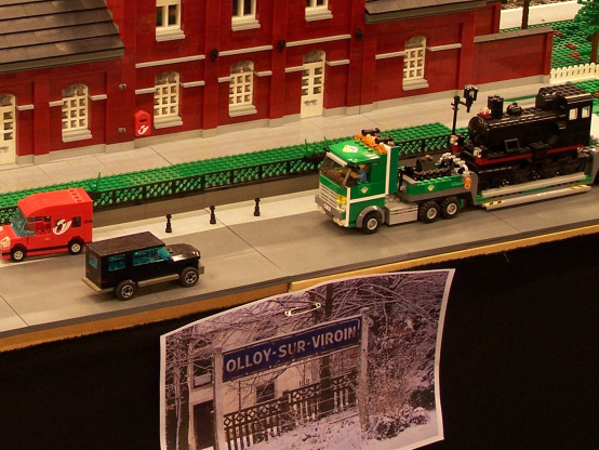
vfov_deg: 13.5
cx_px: 97
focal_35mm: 109
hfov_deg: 17.8
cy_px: 48
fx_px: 1887
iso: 80
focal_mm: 9.8
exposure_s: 1/2
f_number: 3.1
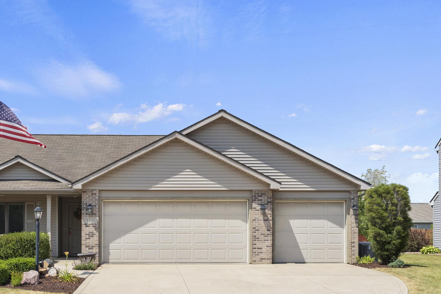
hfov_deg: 44.0
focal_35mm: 44
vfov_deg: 30.4
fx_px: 539
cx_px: 155
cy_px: 180
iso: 800
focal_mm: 20
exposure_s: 1/4000
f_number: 5.6
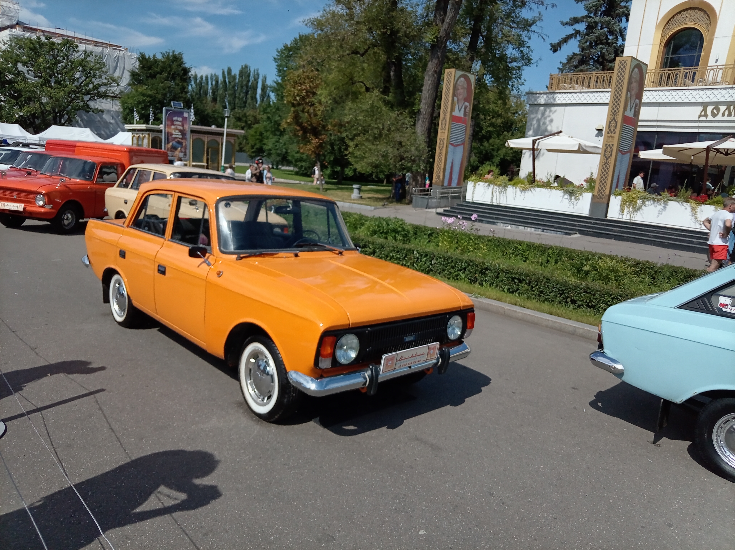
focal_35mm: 25
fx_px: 531
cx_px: 368
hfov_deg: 69.4
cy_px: 275
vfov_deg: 54.8
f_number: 1.8
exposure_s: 1/2217
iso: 100
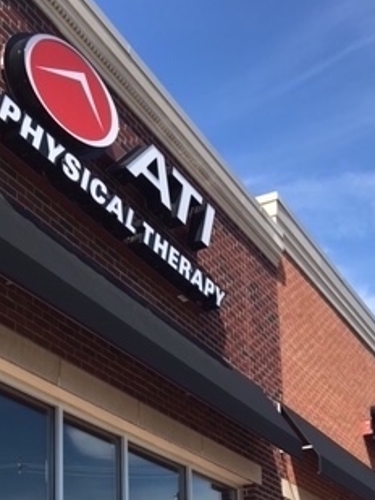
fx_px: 866
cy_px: 506
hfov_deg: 24.0
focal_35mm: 60
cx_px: 63
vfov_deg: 29.9
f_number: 2.2
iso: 25
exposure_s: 1/1115
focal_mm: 4.15
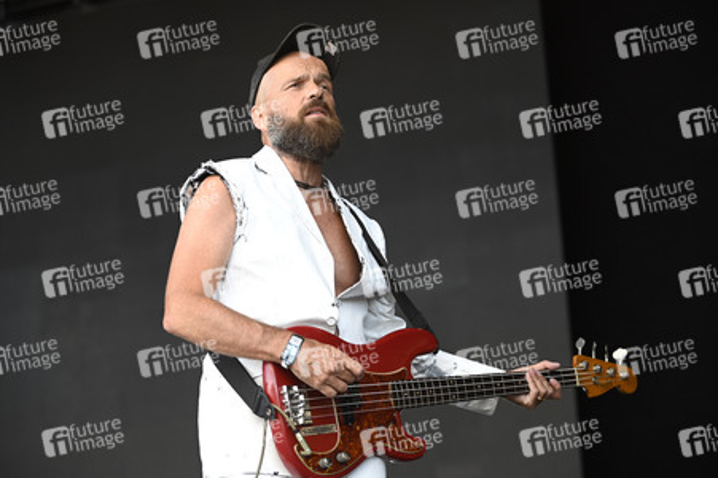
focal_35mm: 95
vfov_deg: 14.4
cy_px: 239
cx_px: 359
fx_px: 1893
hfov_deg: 21.5
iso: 320
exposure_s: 1/400
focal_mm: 95
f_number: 2.8
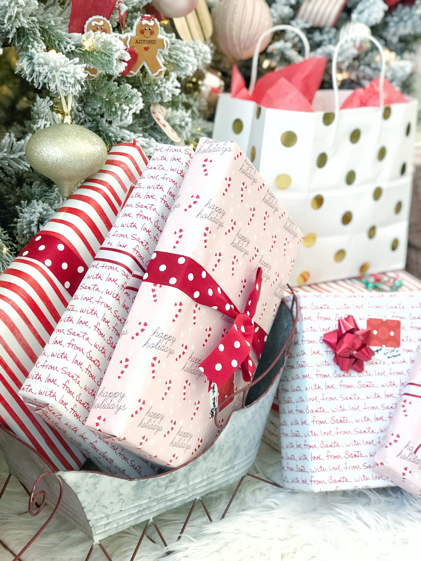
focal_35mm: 57
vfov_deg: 33.8
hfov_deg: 25.7
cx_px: 210
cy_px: 280
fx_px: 924
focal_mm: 6.6
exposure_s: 1/30
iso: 125
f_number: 2.8
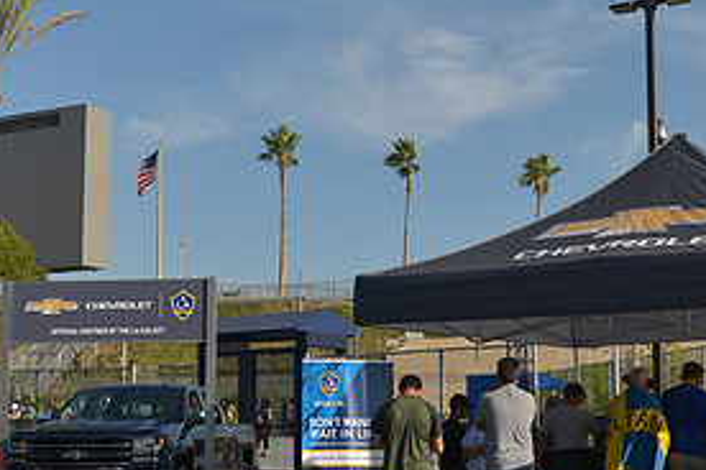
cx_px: 368
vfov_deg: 22.3
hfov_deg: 32.9
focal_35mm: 61
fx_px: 1196
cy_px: 259
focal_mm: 29
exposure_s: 1/2500
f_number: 4.5
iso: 200
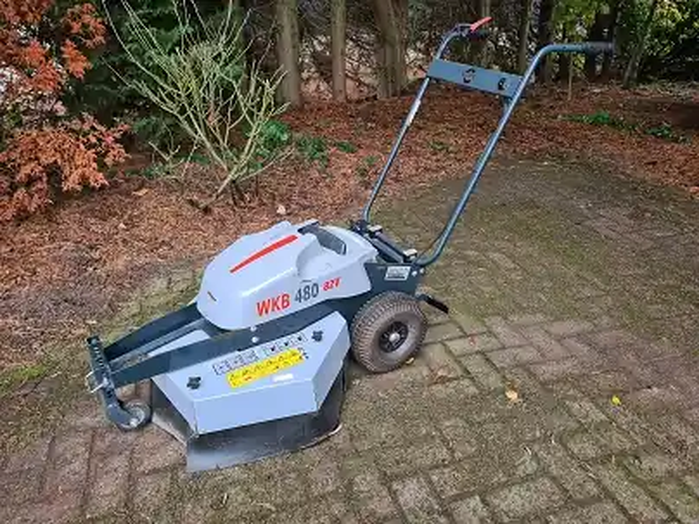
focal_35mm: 26
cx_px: 350
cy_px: 262
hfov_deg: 67.3
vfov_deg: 53.1
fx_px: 525
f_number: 1.8
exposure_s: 1/50
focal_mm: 5.4
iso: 100
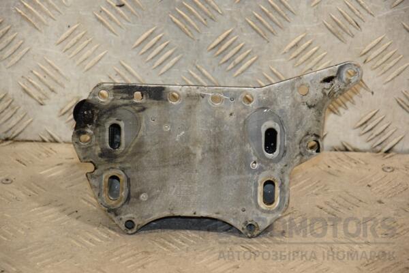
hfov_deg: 13.0
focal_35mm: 158
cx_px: 204
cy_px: 136
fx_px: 1789
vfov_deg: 8.7
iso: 800
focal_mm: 105
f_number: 5.6
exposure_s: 1/160
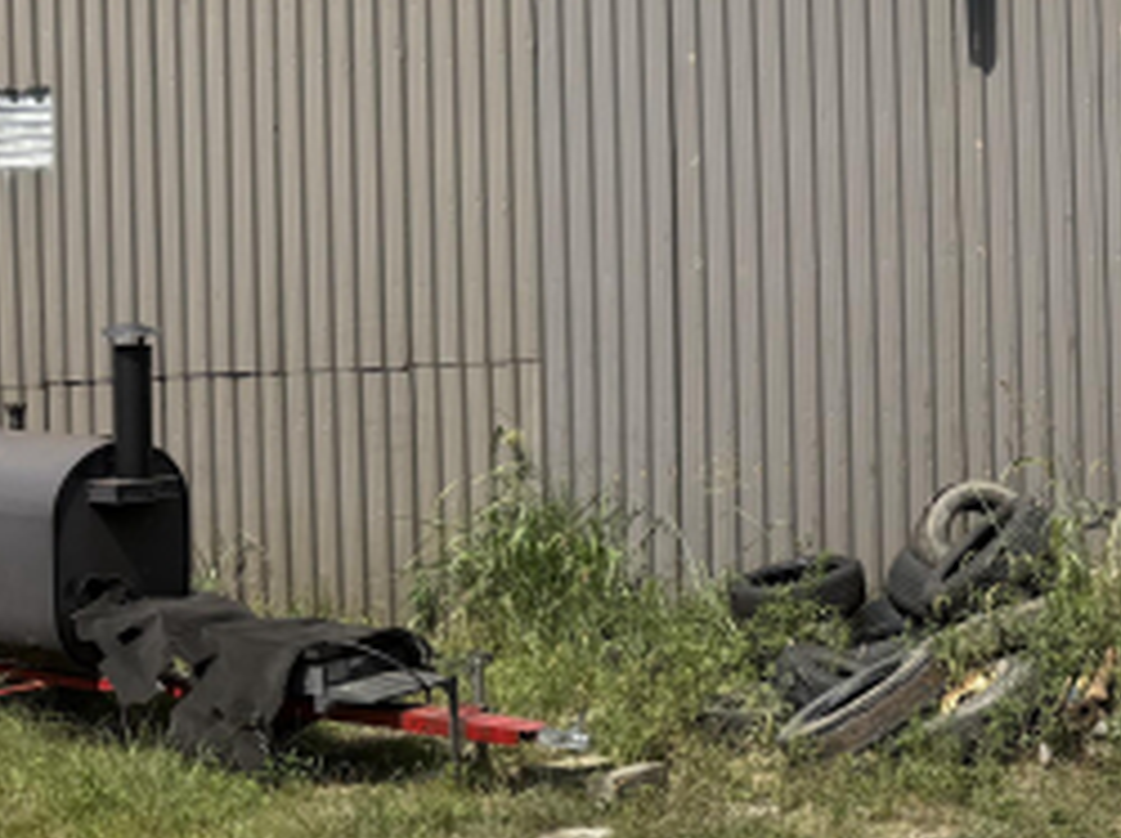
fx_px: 2071
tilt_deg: +2.8
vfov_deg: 22.9
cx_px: 1338
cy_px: 327
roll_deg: +2.5
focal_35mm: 64
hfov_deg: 26.9
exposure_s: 1/3953
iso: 80
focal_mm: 6.76
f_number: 1.78
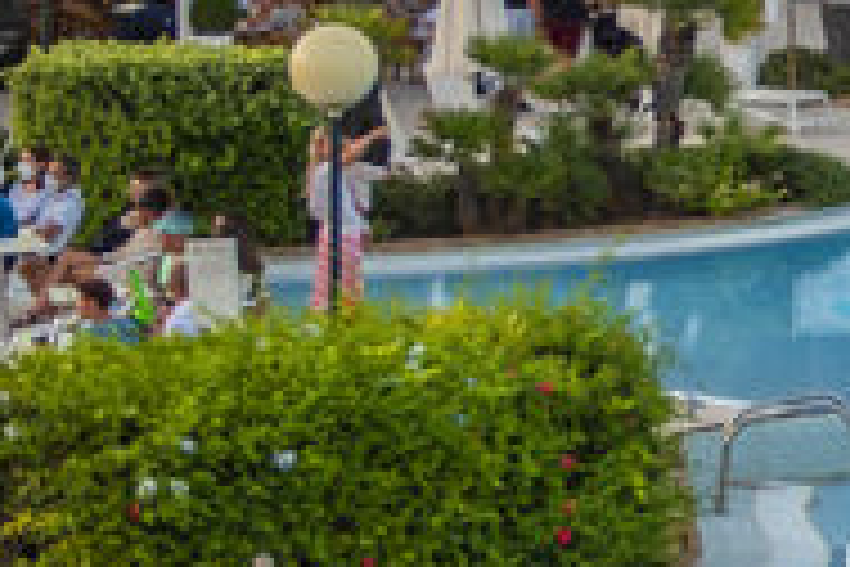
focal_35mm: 271
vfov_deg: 5.0
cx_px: 2082
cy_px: -171
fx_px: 6398
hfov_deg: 7.1
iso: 100
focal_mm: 50
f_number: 2.8
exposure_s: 1/25
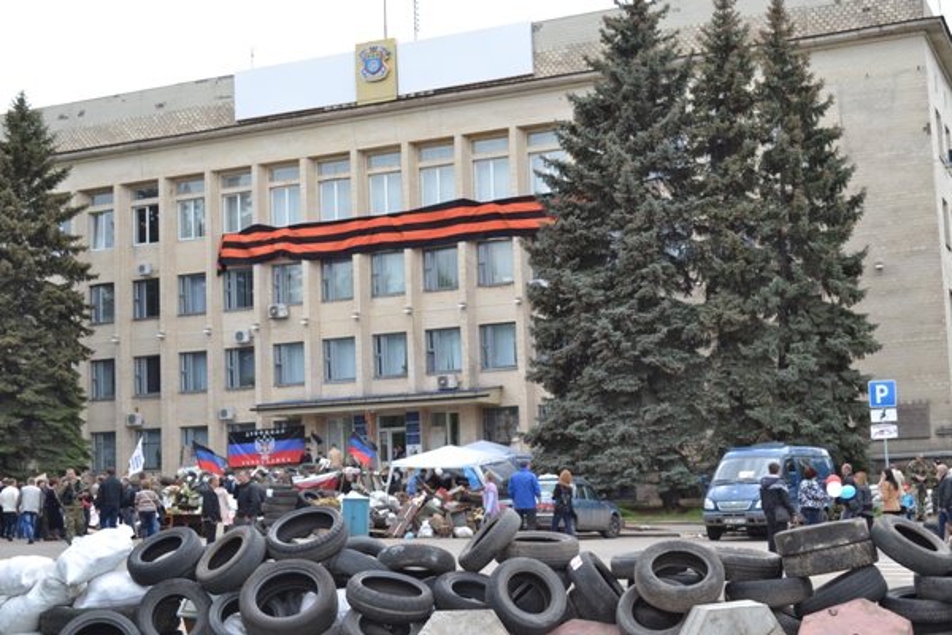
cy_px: 318
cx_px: 476
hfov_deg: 36.9
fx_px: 1428
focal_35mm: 54
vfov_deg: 25.1
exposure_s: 1/160
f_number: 6.3
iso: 100
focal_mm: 36
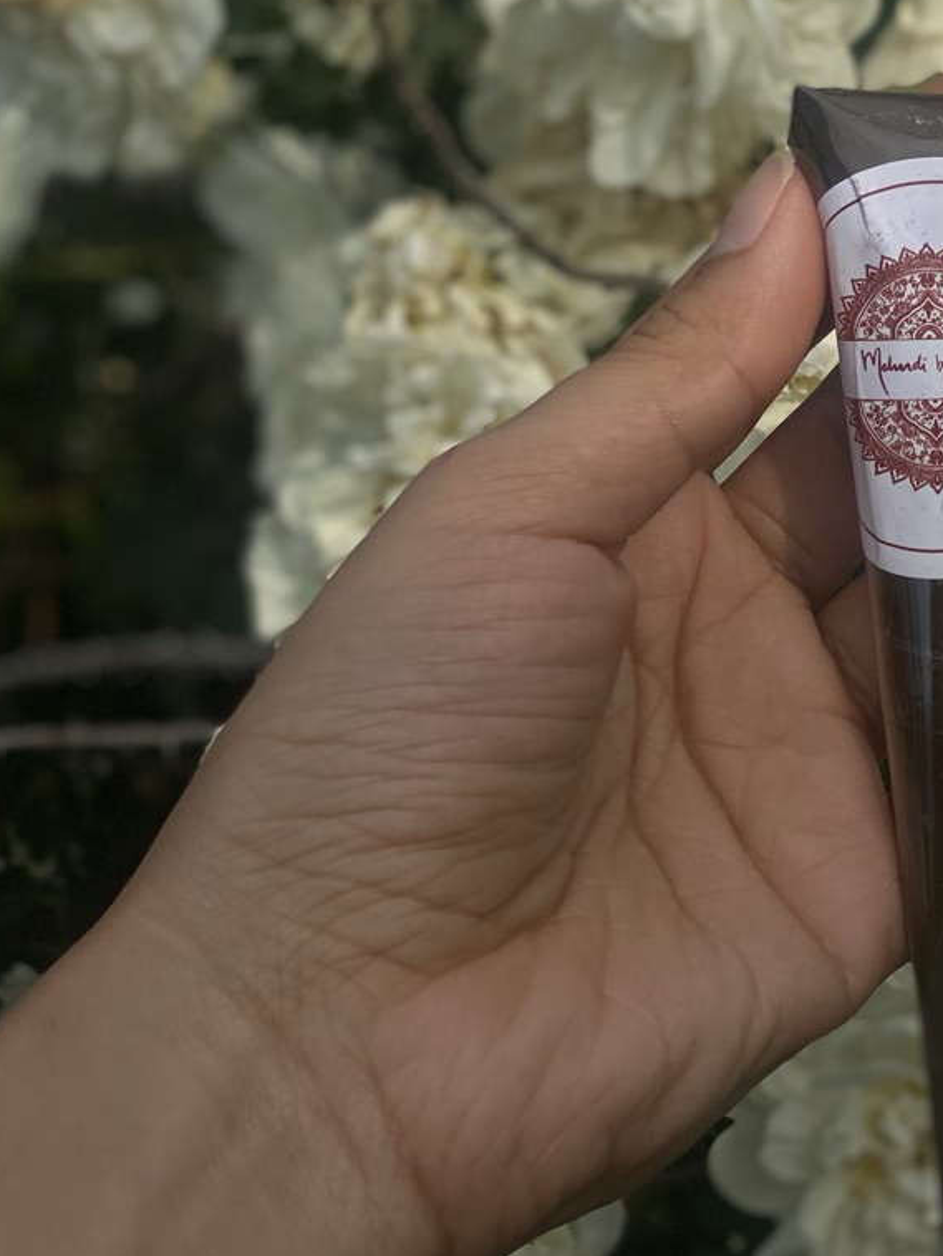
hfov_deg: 15.3
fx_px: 3485
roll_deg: +1.5
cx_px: 824
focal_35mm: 96
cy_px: 540
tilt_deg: -25.1
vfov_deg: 20.4
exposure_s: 1/4785
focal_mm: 6
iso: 25
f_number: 2
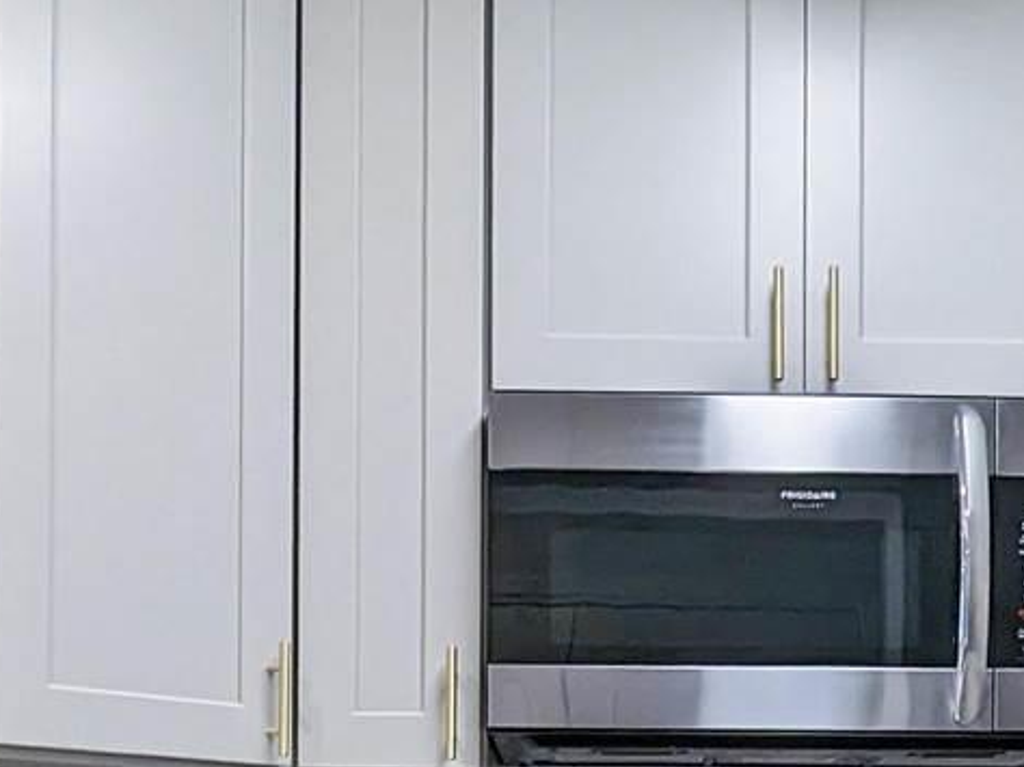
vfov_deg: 17.9
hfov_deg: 27.9
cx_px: 719
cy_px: 1294
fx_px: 2040
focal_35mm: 69
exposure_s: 1/120
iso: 125
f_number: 2.2
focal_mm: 2.35
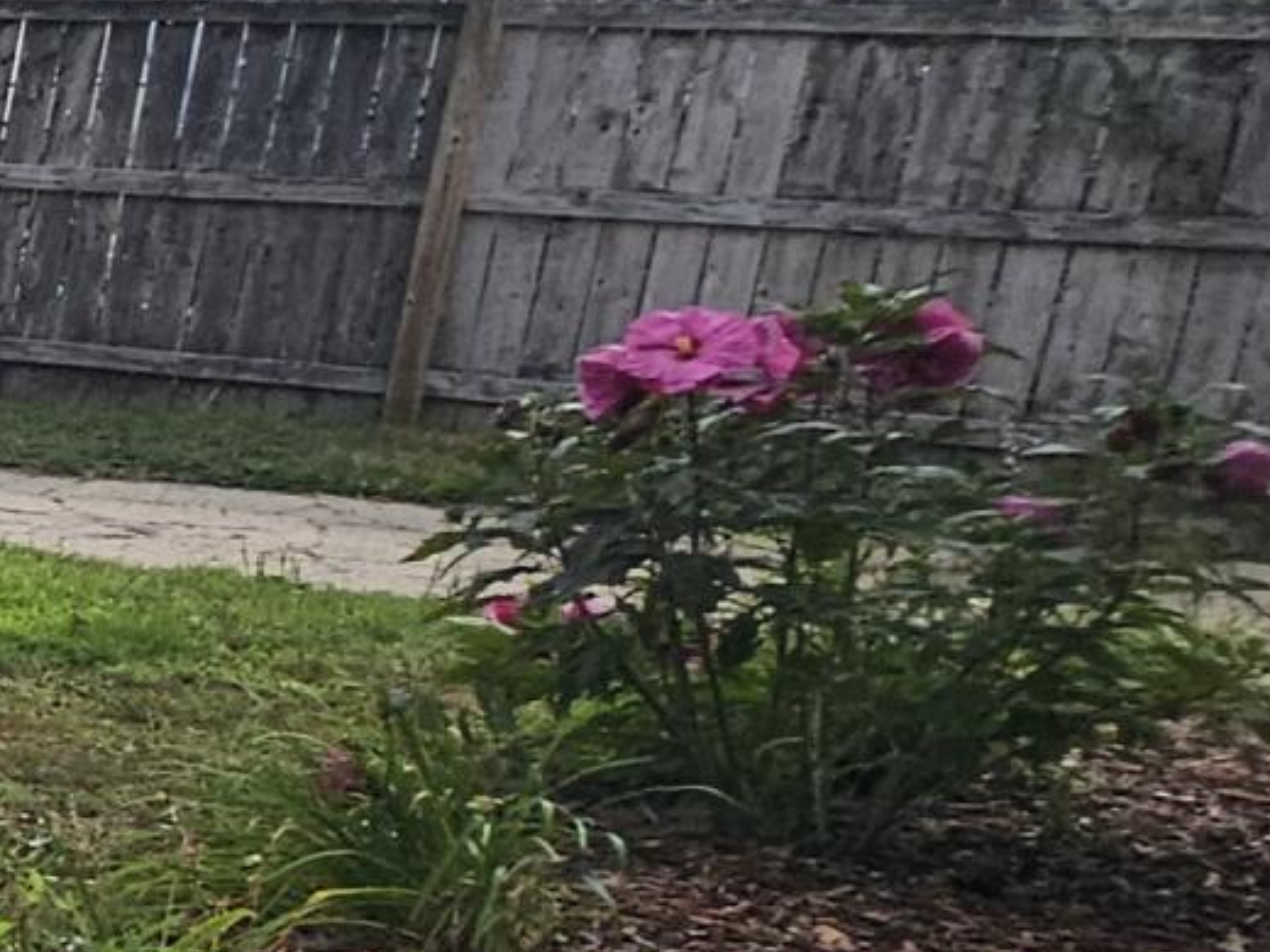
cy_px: 686
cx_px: -2066
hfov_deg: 13.6
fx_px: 2752
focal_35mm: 75
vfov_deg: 19.5
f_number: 2.2
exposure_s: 1/2410
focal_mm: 2.2
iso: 50
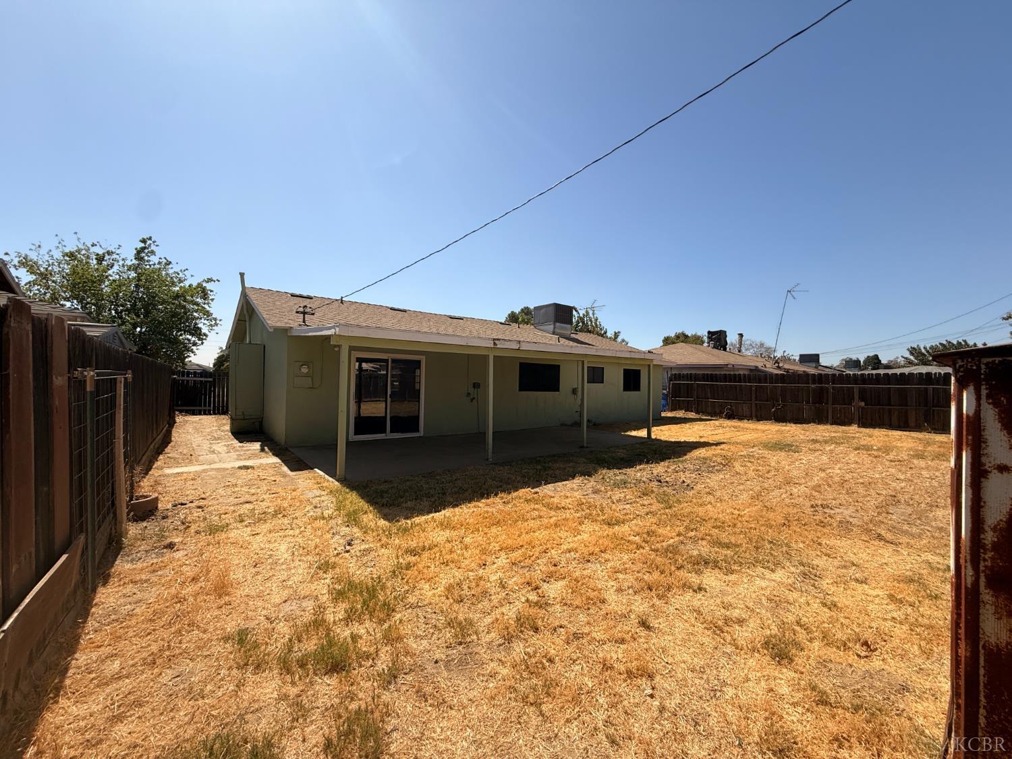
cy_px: 380
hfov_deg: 102.1
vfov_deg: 85.7
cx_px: 506
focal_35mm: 14
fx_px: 409
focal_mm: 2.22
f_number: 2.2
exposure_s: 1/2611
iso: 50
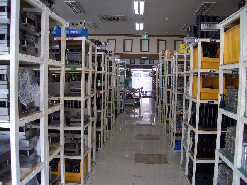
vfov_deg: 40.7
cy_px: 92
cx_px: 124
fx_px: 250
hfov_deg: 52.6
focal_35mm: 35
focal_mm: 5.8
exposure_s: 1/60
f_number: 2.6
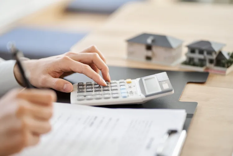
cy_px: 78
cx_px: 116
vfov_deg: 16.1
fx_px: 550
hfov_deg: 23.9
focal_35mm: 85
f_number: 2
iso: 400
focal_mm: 85
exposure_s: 1/50
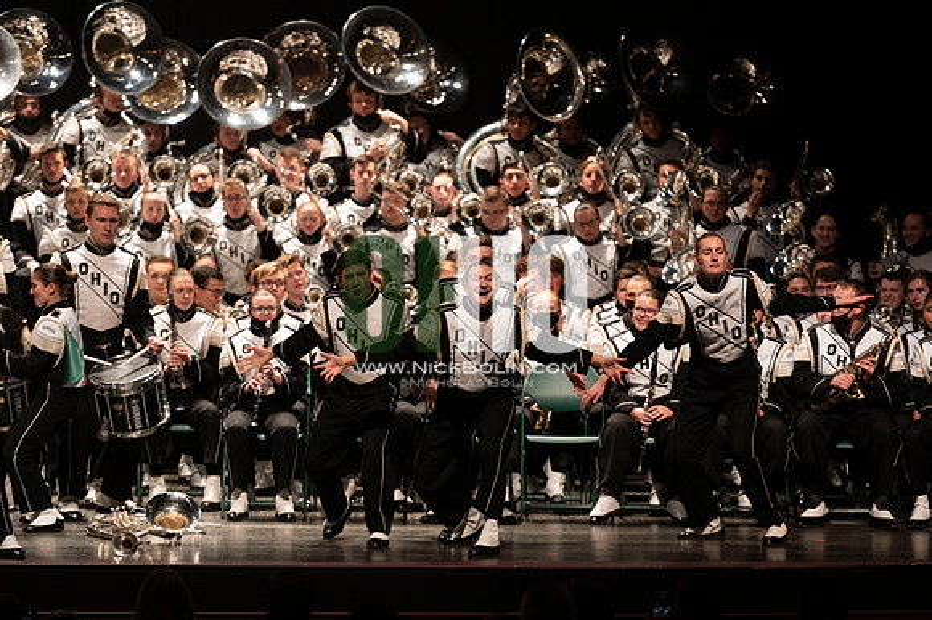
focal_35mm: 200
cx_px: 466
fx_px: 5175
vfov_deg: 6.9
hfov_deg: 10.3
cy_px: 310
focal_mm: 200
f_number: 2.8
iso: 2500
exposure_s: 1/500
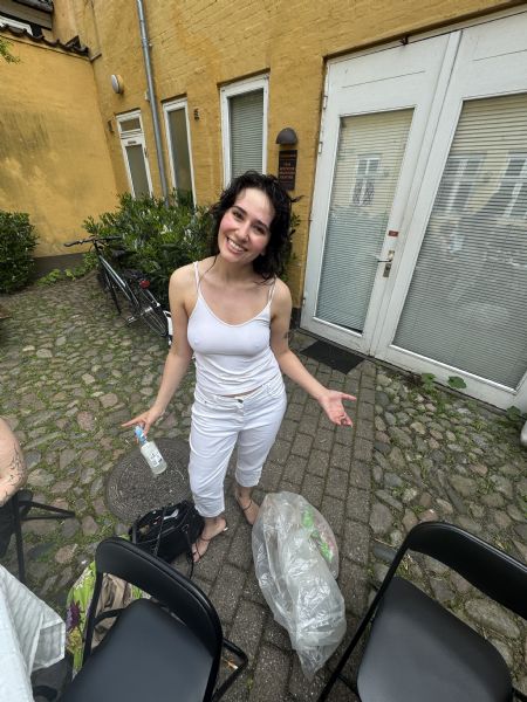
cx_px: 264
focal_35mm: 14
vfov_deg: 102.1
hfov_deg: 85.7
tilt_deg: -30.7
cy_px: 351
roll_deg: -0.6
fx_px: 284
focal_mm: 2.22
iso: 40
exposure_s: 1/544
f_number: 2.2
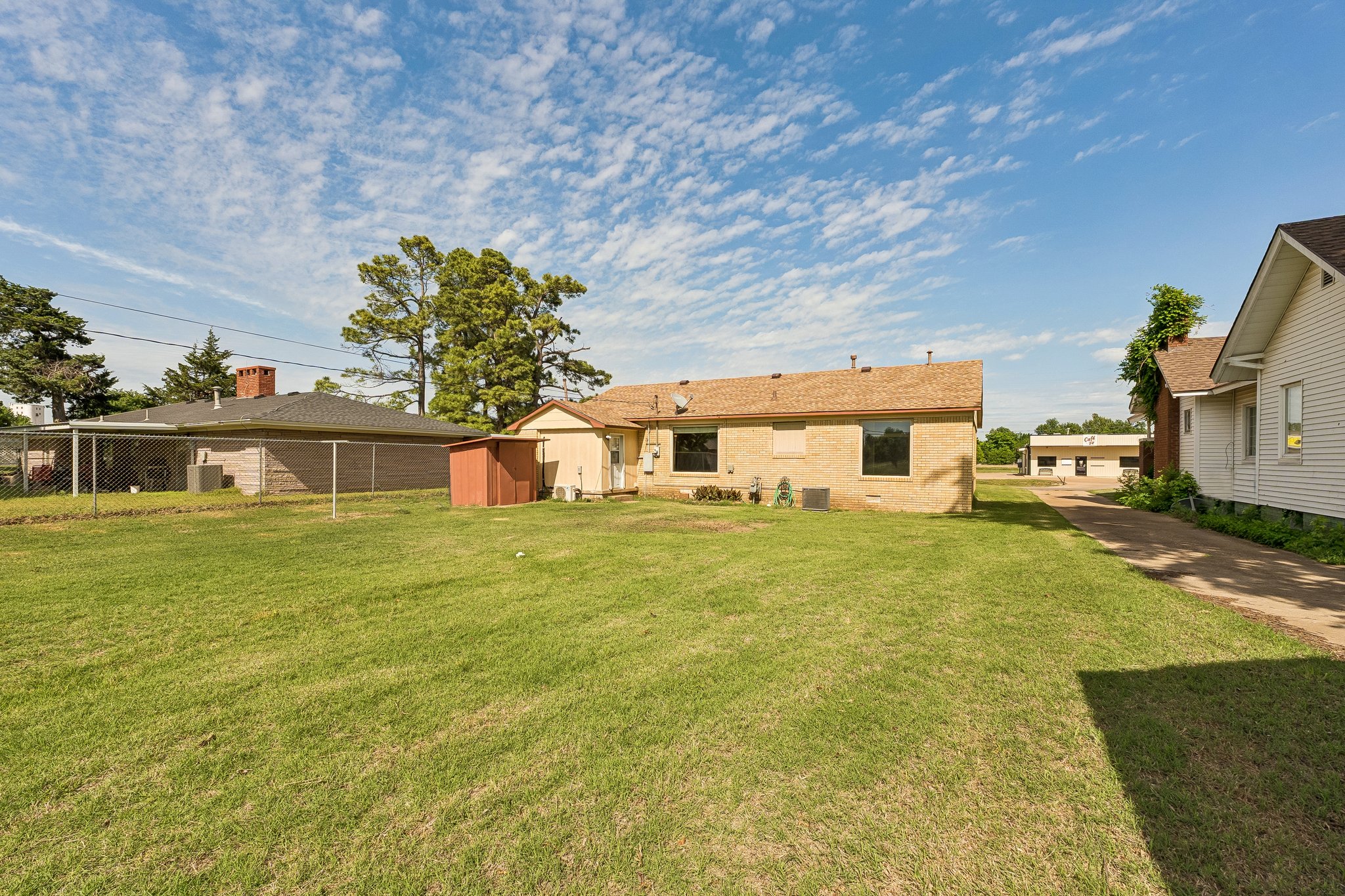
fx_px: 560
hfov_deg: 100.4
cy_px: 448
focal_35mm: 15
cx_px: 672
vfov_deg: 77.3
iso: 100
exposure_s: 1/640
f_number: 6.3
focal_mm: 10
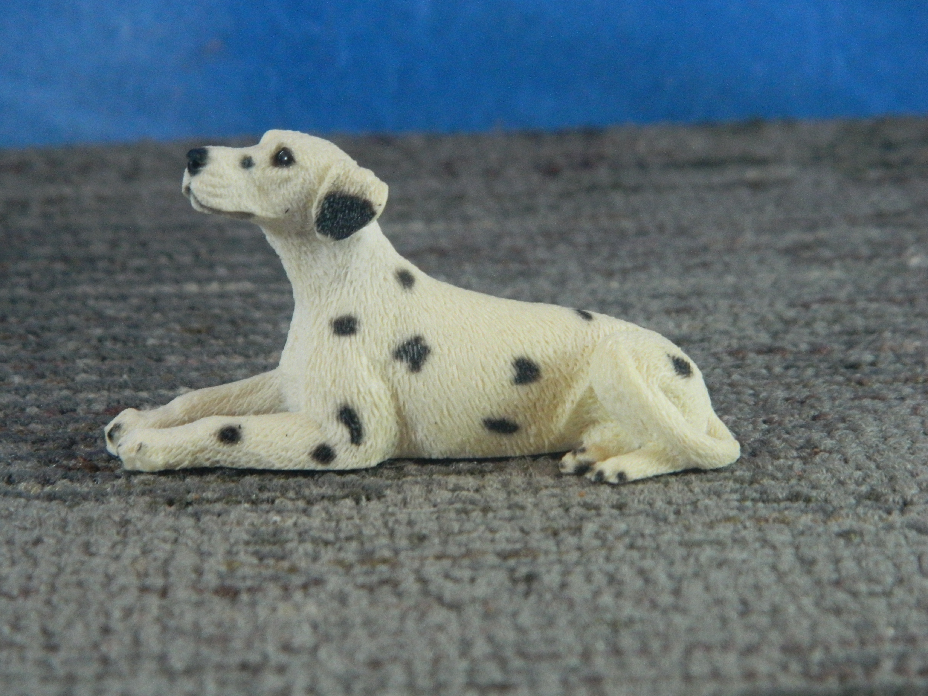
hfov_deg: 15.3
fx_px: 3458
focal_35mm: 129
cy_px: 348
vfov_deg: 11.5
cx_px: 464
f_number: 4.7
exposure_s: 1/30
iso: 400
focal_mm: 23.2
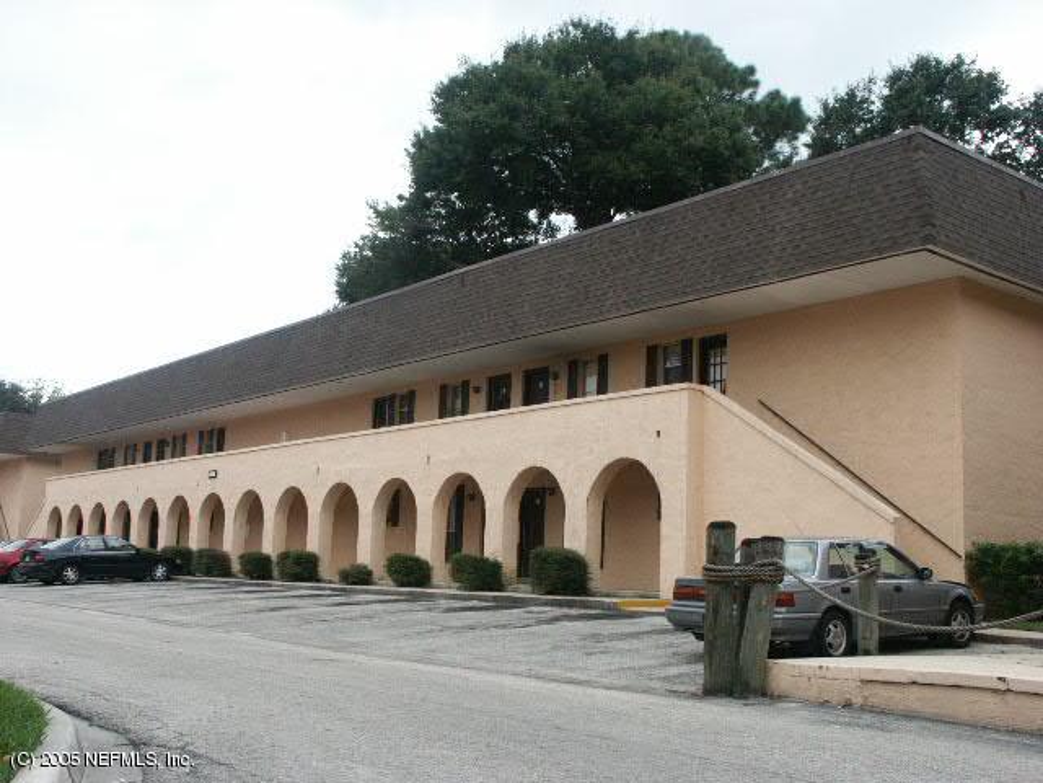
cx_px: 522
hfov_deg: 50.1
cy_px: 392
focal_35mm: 37
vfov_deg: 38.7
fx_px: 1115
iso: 100
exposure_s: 1/180
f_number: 5.6
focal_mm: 9.66
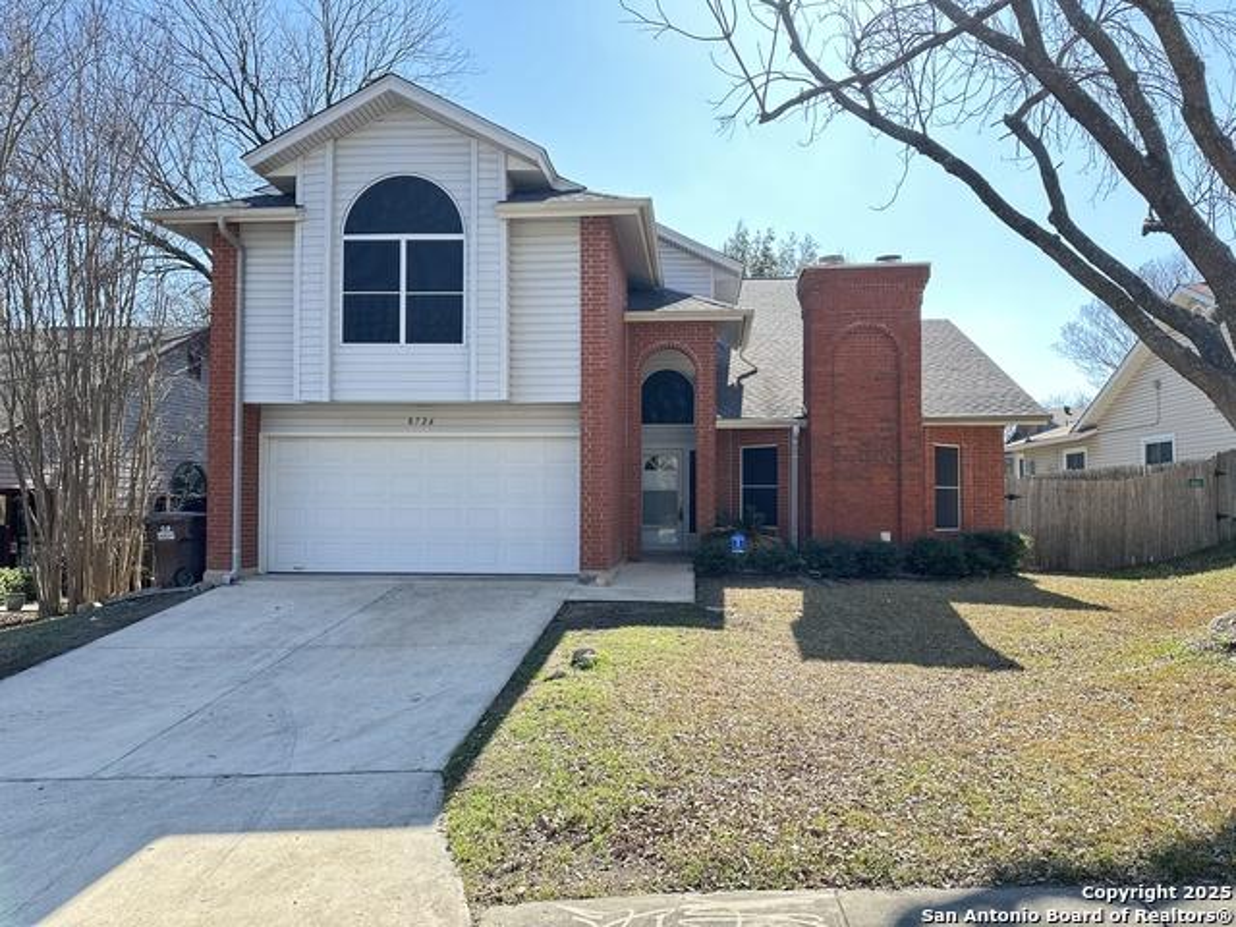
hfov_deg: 71.6
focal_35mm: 24
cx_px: 618
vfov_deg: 56.8
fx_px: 857
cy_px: 464
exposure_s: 1/952
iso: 80
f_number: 1.78
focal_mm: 6.86
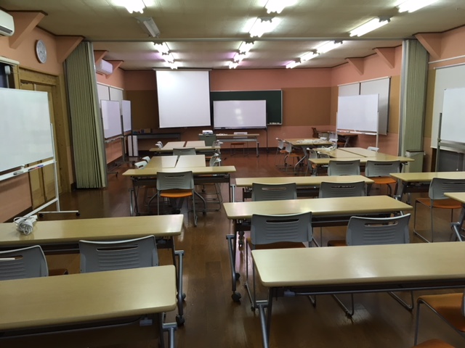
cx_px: 232
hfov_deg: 61.7
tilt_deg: -12.4
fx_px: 390
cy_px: 174
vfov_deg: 48.2
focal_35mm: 29
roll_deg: +1.0
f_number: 2.2
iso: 64
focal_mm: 4.15
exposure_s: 1/30
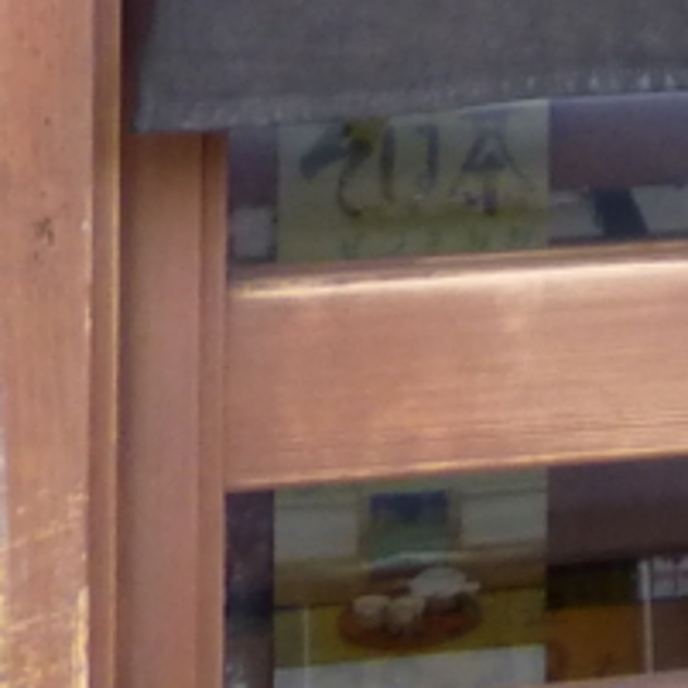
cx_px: 1503
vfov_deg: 9.6
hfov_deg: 9.5
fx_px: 3800
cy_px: -698
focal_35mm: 169
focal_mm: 4.3
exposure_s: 1/60
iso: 160
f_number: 3.3
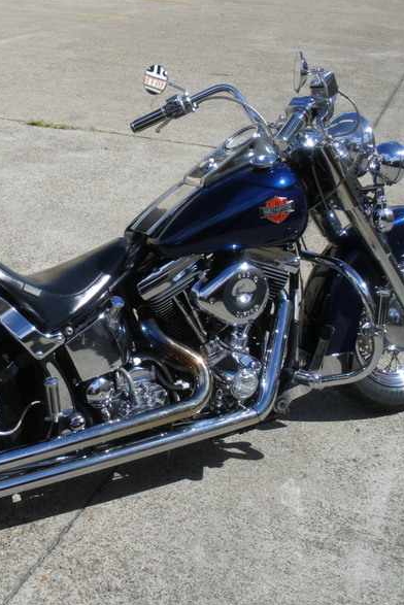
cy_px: 306
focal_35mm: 51
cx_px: 109
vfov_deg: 38.9
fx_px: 857
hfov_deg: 26.2
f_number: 5.4
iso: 64
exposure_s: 1/320
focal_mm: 6.3
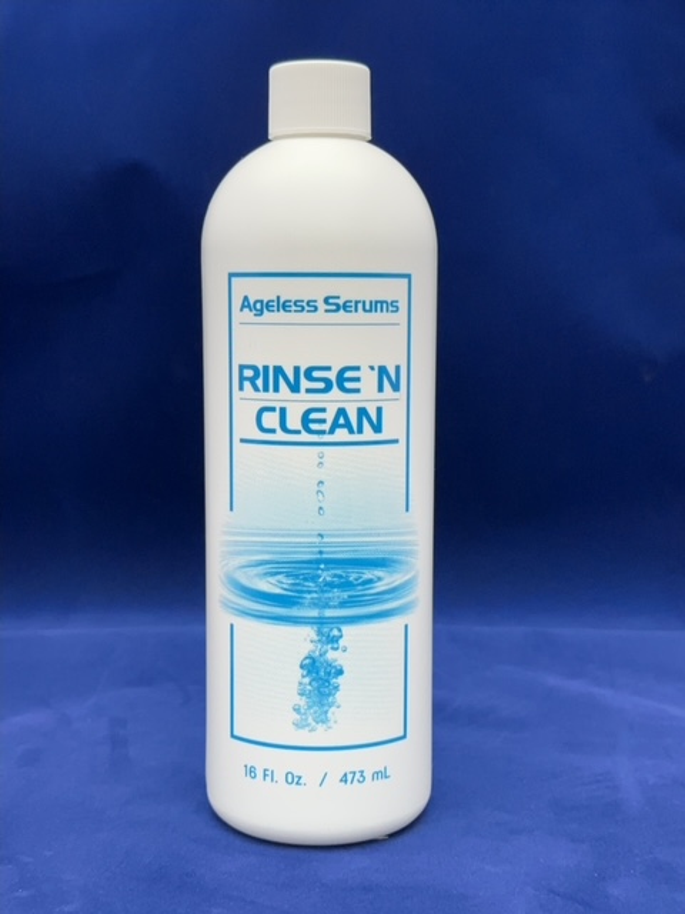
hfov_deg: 30.3
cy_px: 457
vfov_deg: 39.7
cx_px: 342
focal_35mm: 48
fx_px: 1266
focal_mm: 6.86
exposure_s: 1/990
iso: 125
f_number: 1.78
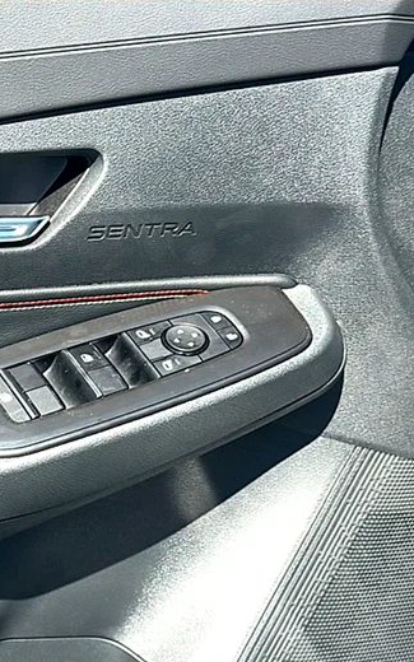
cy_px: 333
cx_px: -11
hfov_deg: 16.5
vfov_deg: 26.8
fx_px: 1390
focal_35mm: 77
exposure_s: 1/780
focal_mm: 6.86
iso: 64
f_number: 1.78
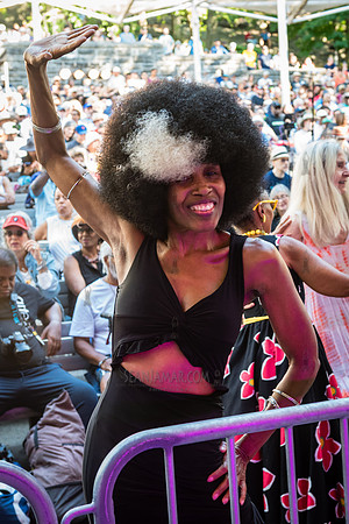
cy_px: 262
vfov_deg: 33.4
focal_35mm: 60
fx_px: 872
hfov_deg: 22.6
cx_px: 186
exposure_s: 1/125
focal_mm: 40
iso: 1000
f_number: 4
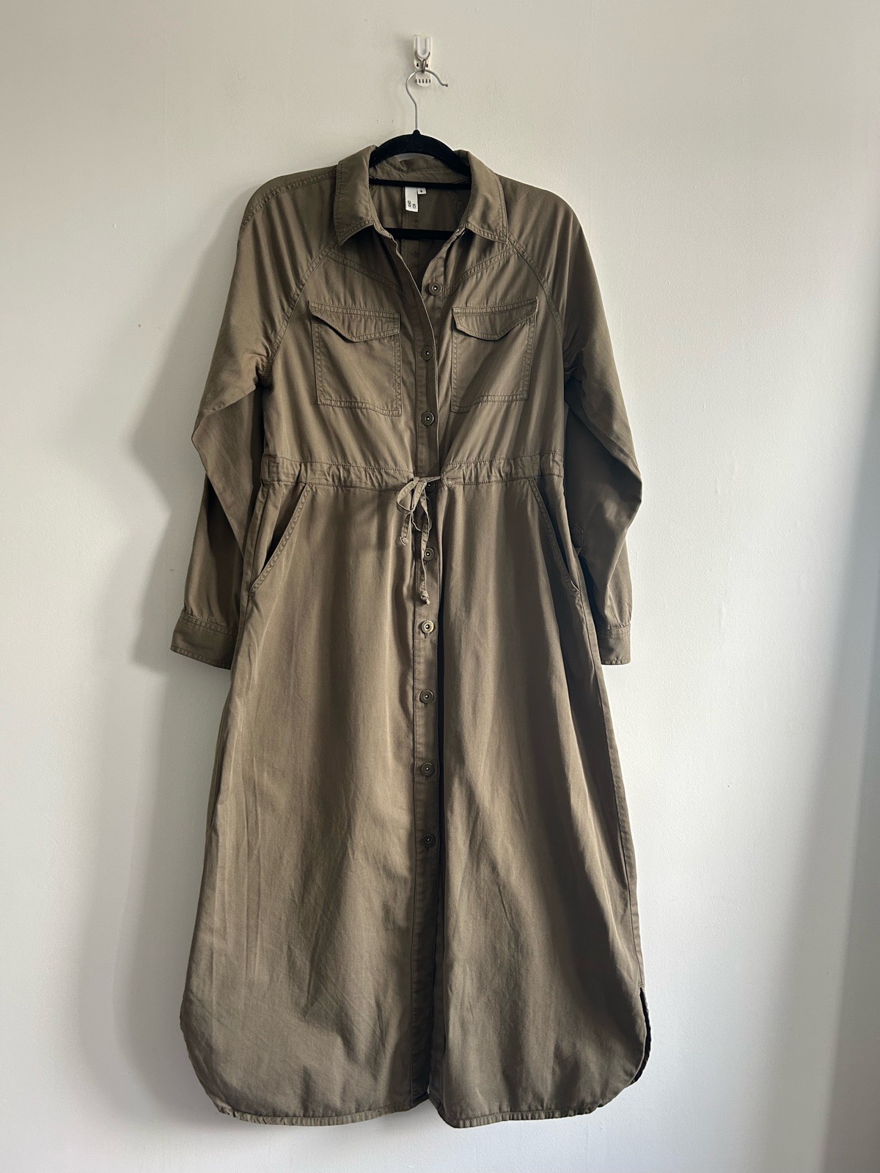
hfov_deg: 53.1
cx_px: 440
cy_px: 586
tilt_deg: +0.8
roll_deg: +0.2
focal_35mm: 26
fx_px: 881
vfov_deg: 67.3
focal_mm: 5.7
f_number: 1.5
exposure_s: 1/110
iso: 125
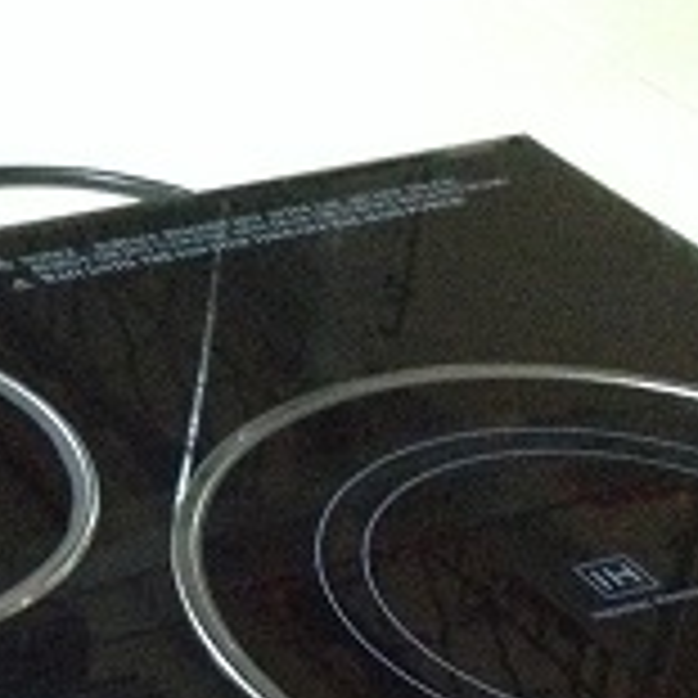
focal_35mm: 130
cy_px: 743
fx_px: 2966
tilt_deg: -35.9
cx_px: -16
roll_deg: -3.6
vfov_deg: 13.2
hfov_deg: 13.2
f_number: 2.4
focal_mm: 4.28
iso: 500
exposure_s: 1/17
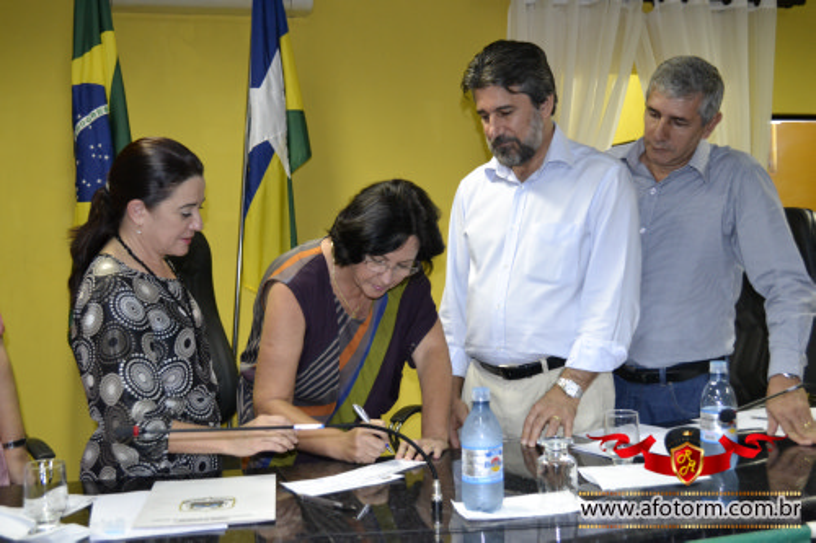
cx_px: 408
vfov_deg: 31.9
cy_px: 272
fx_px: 952
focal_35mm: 42
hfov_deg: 46.4
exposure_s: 1/60
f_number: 4.5
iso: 2000
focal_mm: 28
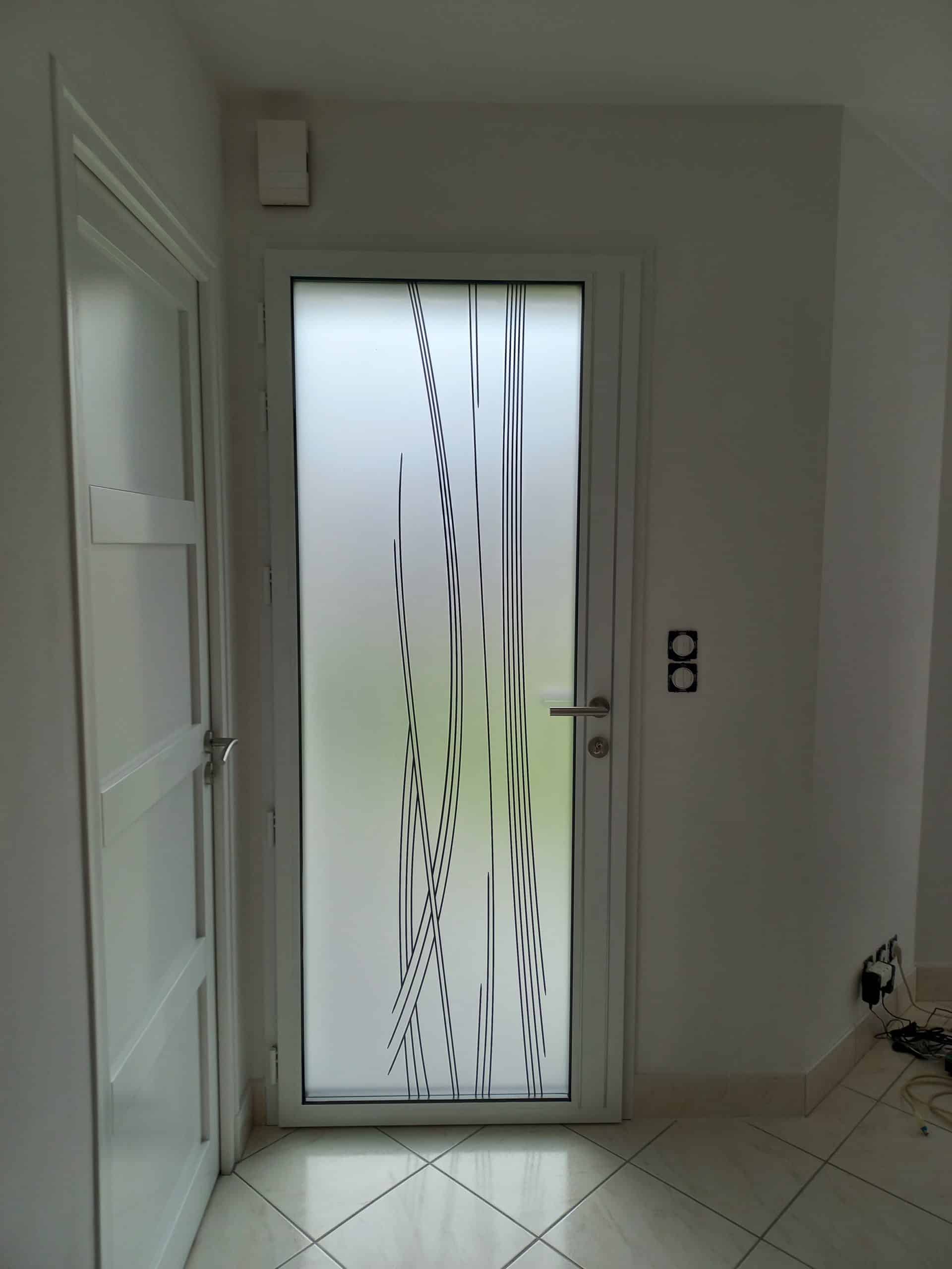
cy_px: 634
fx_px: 917
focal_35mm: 25
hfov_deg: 54.9
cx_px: 476
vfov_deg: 69.4
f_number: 1.8
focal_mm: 4.6
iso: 50
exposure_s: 1/100
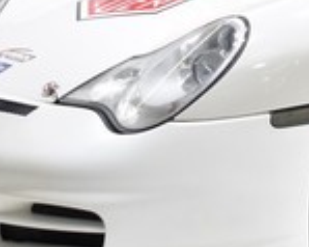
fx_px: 1334
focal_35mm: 146
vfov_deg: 10.5
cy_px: -16
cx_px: 404
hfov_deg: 12.8
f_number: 4.2
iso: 100
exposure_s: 1/15
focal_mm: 28
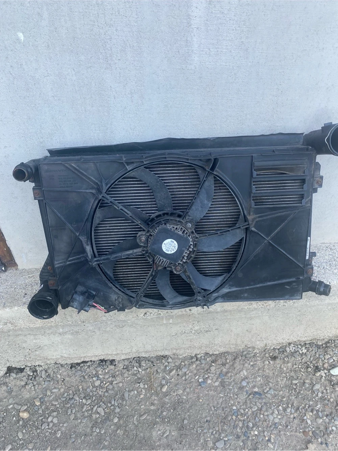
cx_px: 169
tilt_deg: -39.3
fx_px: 339
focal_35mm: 26
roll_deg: +1.9
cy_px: 226
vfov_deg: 67.3
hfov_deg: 53.0
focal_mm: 4.25
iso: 50
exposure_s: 1/122
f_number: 1.8
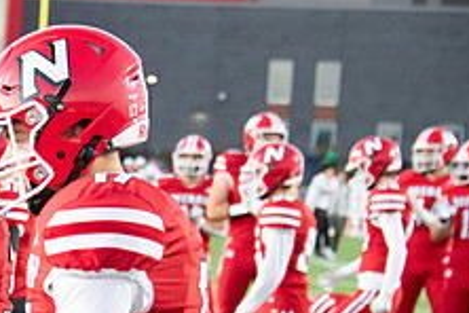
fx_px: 3400
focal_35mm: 261
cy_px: 325
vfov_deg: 5.3
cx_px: -120
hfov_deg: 7.8
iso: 8000
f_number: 5.6
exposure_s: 1/400
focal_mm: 100
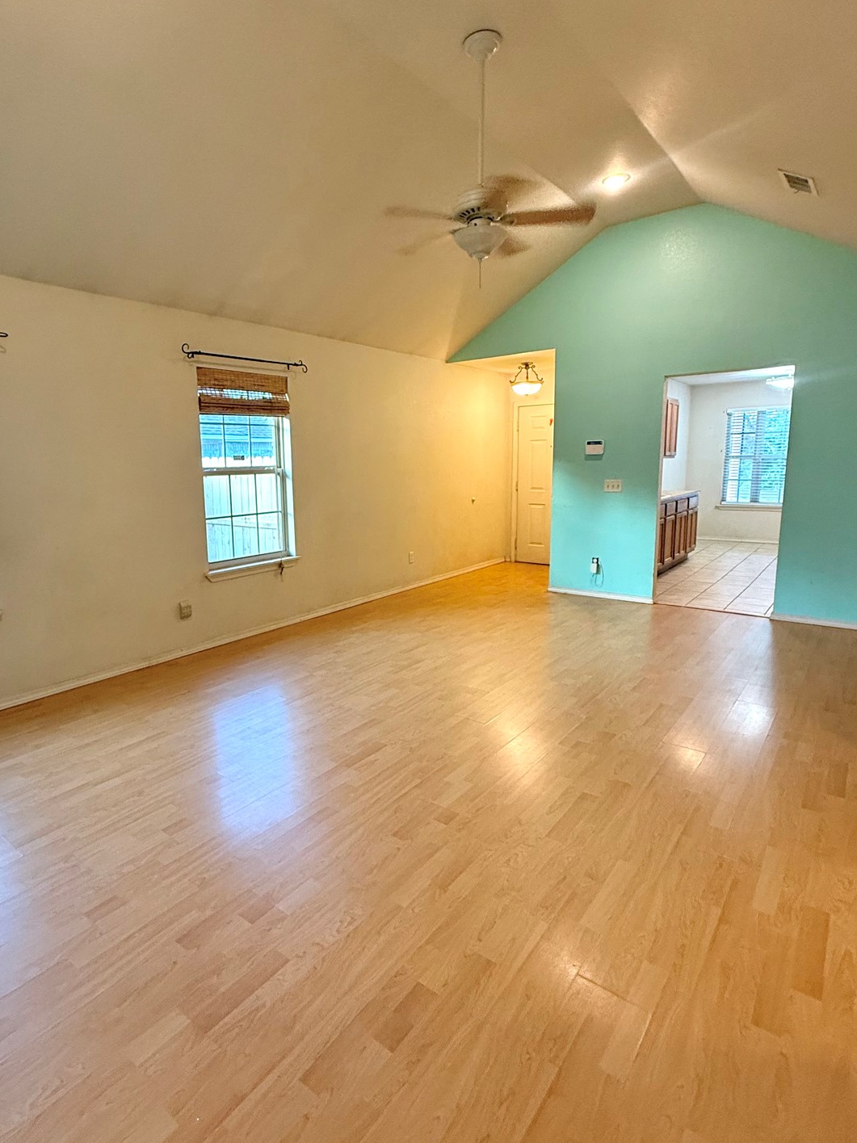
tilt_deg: -8.5
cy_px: 558
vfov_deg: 84.7
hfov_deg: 68.2
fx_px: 627
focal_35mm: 19
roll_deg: +1.1
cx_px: 355
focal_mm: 2.22
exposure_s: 1/60
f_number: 2.2
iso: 400
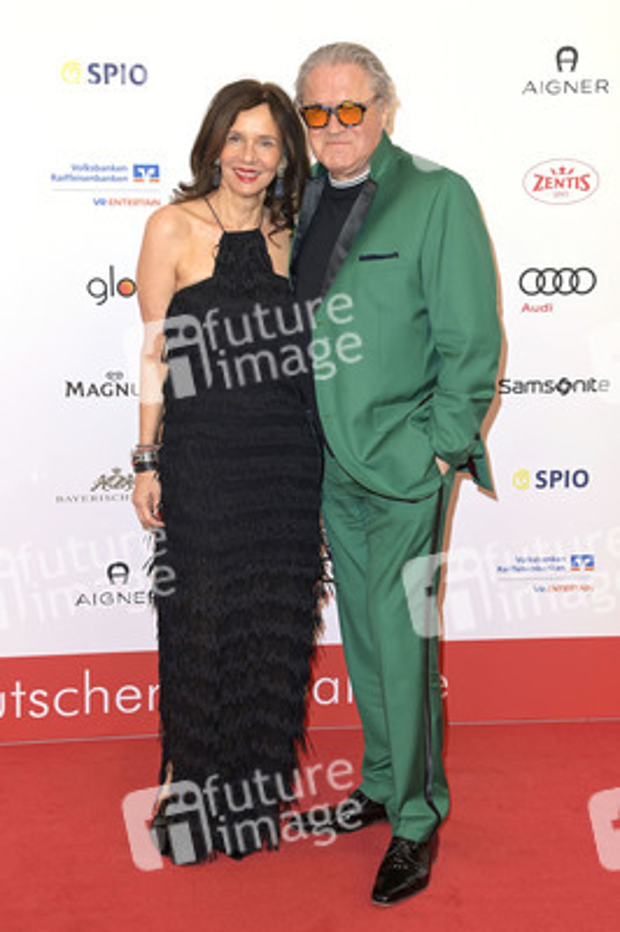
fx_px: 1501
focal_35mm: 58
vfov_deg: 34.5
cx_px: 310
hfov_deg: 23.3
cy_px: 466
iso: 400
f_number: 6.3
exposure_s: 1/250
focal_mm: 58
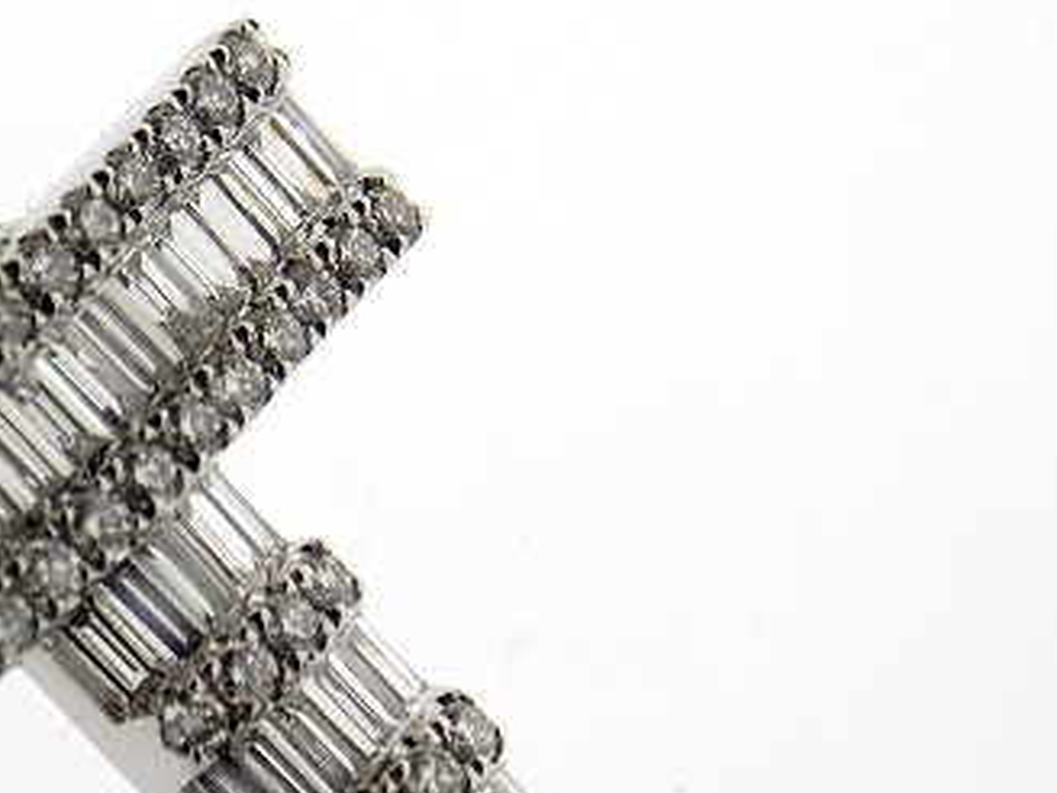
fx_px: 7970
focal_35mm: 261
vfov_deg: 5.7
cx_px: 48
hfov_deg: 7.6
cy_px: 419
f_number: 4.7
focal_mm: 19.1
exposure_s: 1/200
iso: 80
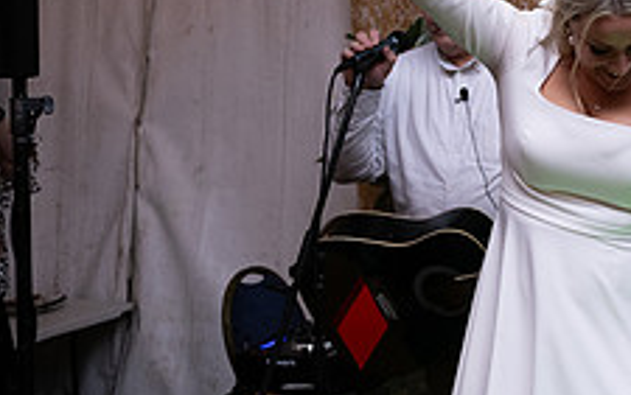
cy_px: 99
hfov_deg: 29.4
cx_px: 690
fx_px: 1084
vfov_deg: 20.5
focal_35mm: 63
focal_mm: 24
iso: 800
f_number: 3.5
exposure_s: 1/160
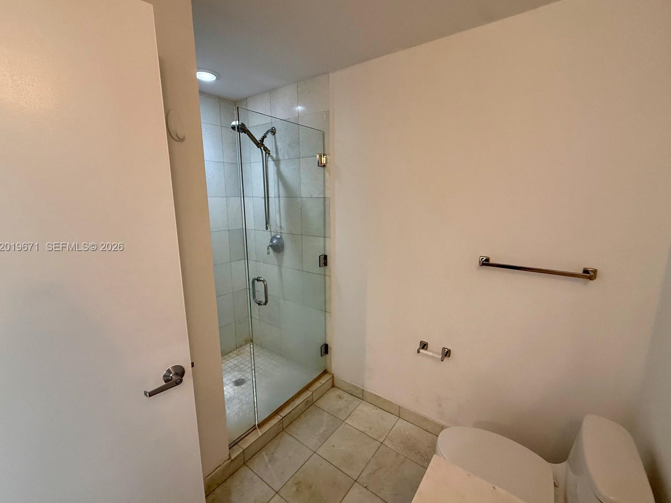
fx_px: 291
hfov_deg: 98.2
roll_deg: +0.4
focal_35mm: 15
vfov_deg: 81.7
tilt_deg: -8.8
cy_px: 247
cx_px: 343
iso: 250
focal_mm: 2.22
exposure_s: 1/60
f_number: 2.2
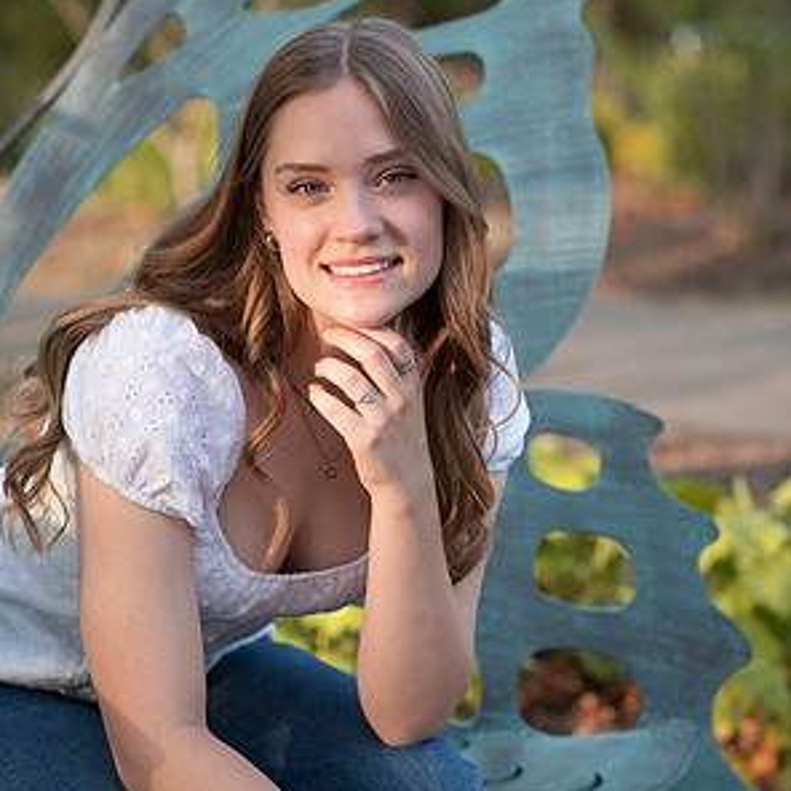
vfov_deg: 15.8
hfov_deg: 15.8
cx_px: 396
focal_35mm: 110
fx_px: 2844
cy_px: 420
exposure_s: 1/200
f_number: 3.2
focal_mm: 85
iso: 160
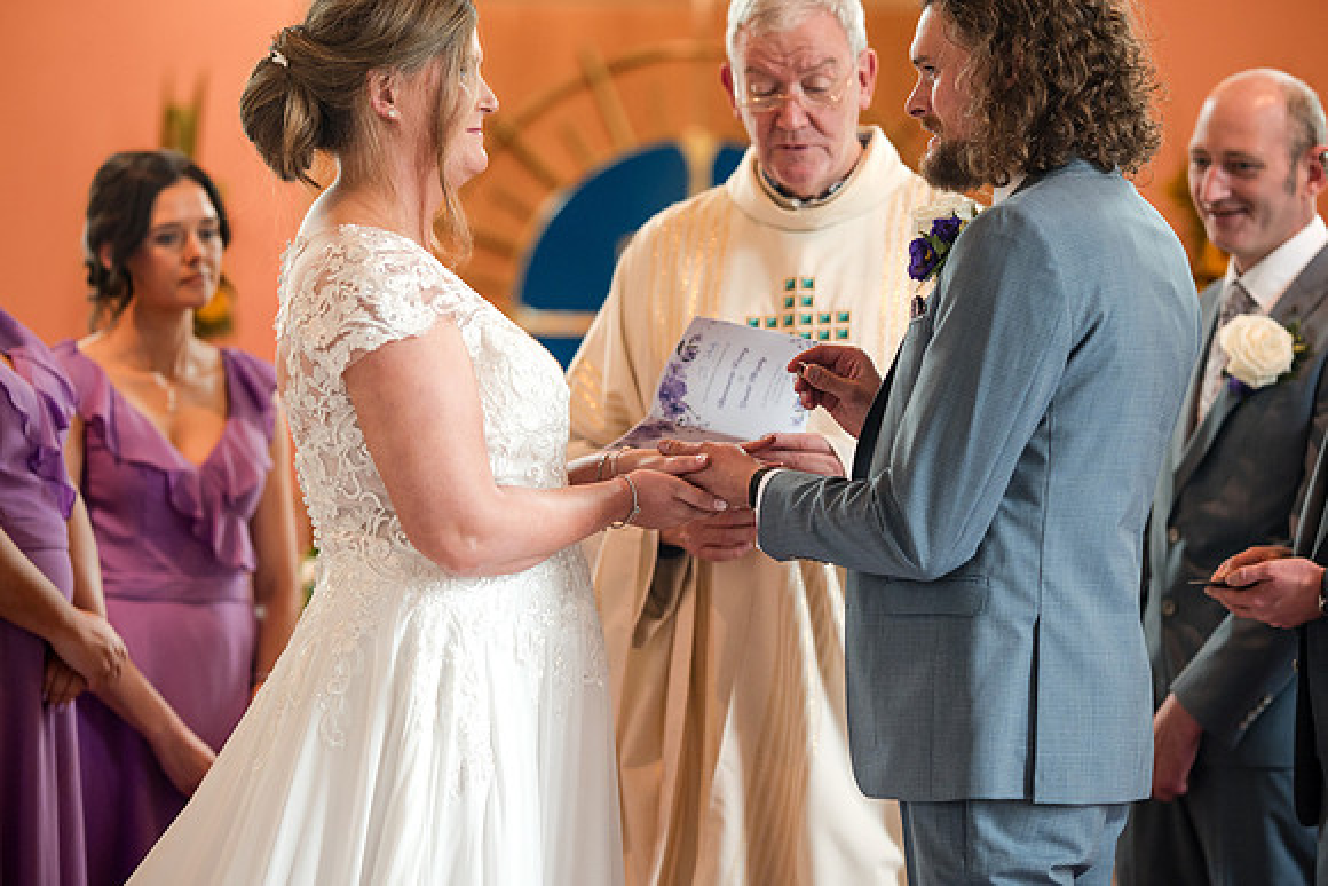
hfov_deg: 16.1
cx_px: 664
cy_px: 443
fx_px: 4686
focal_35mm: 127
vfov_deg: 10.8
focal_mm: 85
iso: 640
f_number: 1.4
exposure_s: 1/500
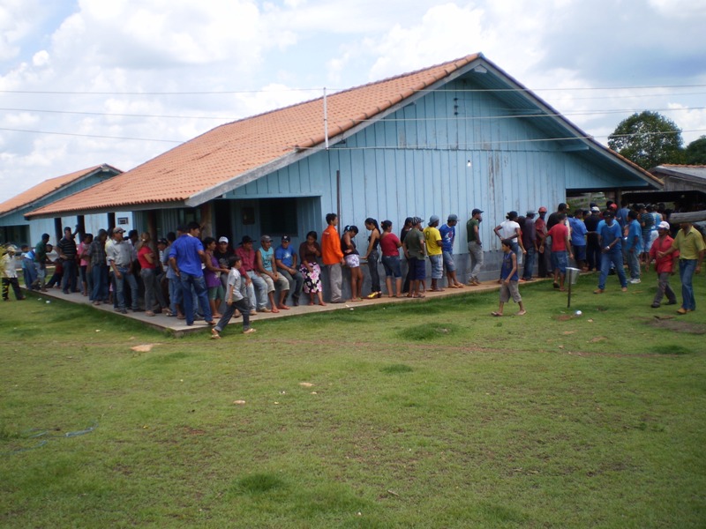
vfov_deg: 39.7
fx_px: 734
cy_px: 264
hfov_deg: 51.4
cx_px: 353
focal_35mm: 36
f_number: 3.1
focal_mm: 6.3
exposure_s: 1/1000
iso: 64
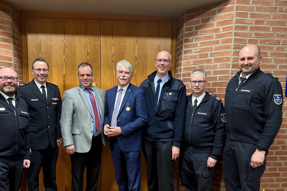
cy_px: 125
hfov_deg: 63.5
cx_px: 128
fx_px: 231
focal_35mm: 29
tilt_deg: -7.8
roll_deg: -0.8
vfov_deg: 44.4
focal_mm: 6.76
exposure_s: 1/50
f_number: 1.78
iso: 400
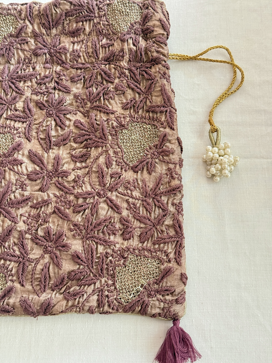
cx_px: 136
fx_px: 503
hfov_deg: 30.3
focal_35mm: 48
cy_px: 182
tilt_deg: -73.5
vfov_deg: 39.7
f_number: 1.78
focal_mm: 6.76
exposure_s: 1/40
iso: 400
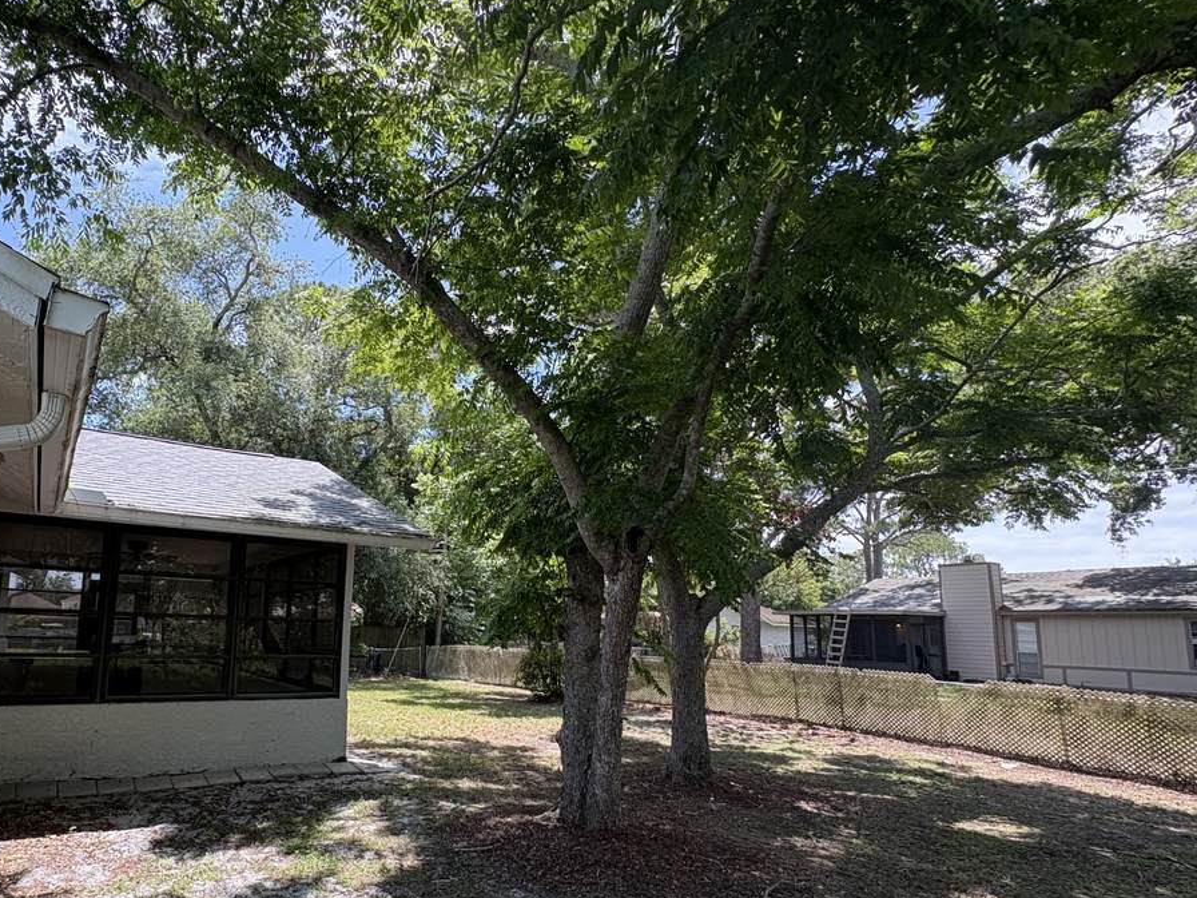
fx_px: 692
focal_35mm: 20
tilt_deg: +9.2
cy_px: 539
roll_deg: -1.7
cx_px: 429
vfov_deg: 65.4
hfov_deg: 79.8
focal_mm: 2.22
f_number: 2.2
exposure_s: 1/309
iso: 50
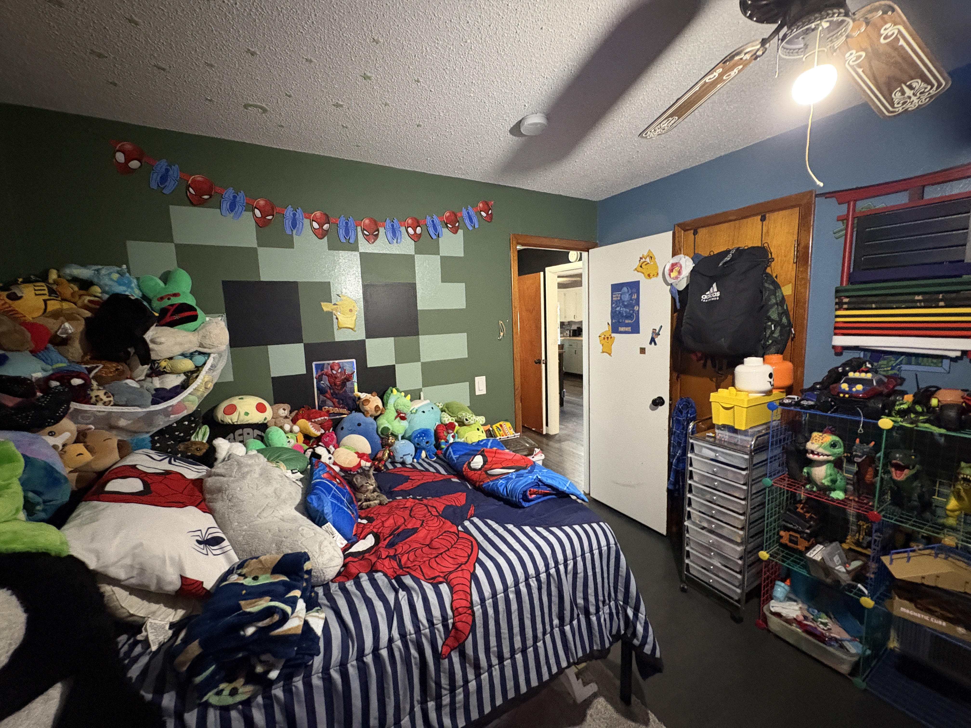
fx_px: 393
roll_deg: +2.7
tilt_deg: -8.1
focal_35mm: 14
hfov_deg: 102.1
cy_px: 364
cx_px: 486
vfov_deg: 85.7
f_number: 2.2
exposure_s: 1/30
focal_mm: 2.22
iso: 800
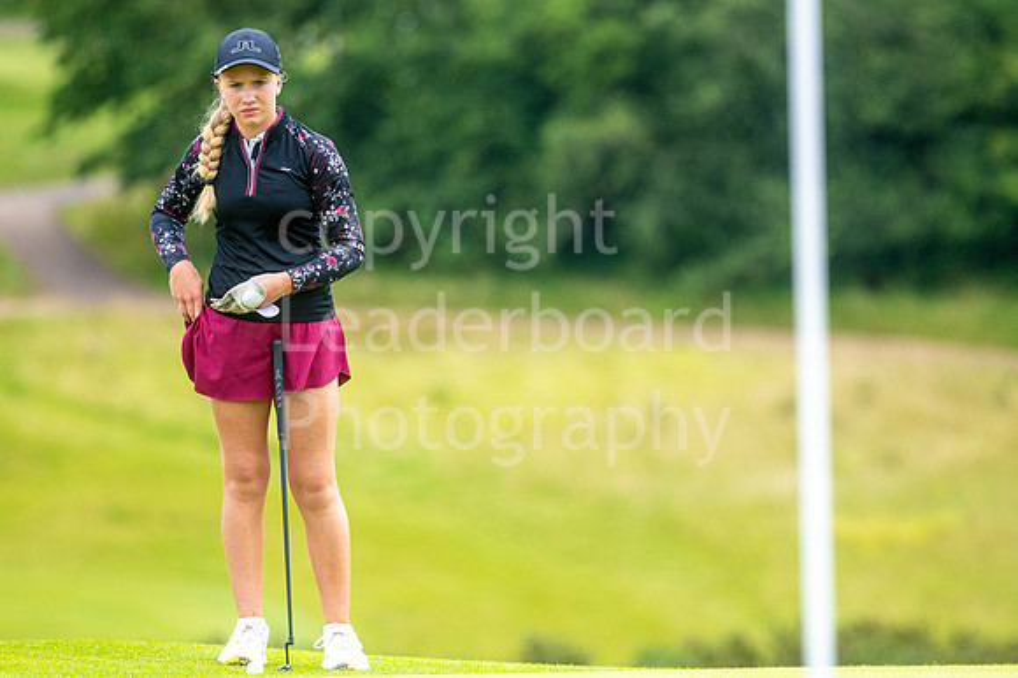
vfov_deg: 3.1
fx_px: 12717
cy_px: 339
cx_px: 509
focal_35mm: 450
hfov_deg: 4.6
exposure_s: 1/1600
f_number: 4.5
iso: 320
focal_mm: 300
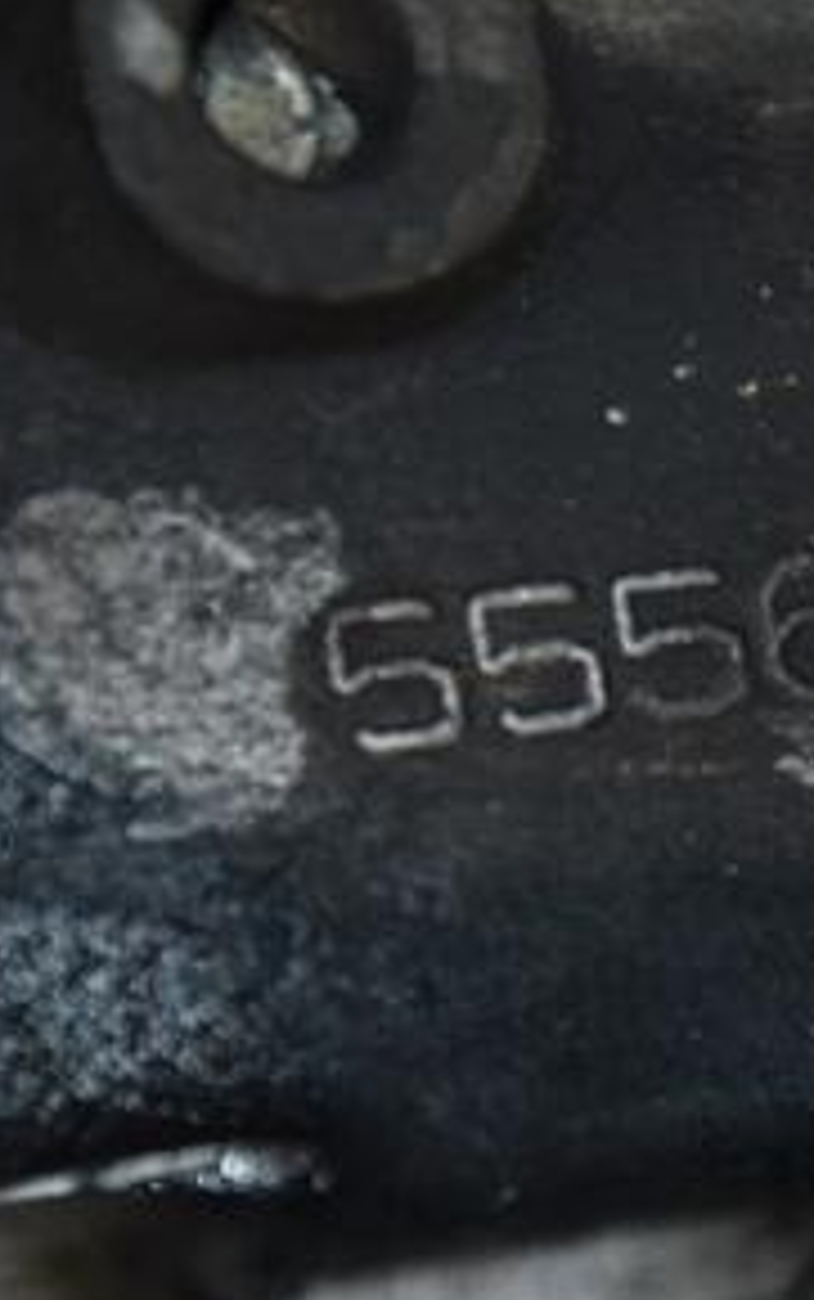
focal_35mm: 333
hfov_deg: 3.9
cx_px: 1007
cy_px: 607
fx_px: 11804
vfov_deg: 6.3
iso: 800
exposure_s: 1/60
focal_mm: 105
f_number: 5.6
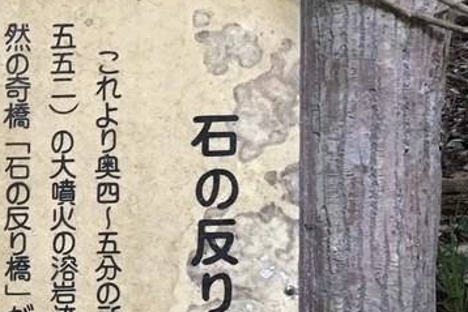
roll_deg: +0.6
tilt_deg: +0.2
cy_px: 260
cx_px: -269
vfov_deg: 13.5
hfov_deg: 17.7
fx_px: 1313
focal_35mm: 101
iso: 100
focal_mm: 4.15
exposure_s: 1/30
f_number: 2.2
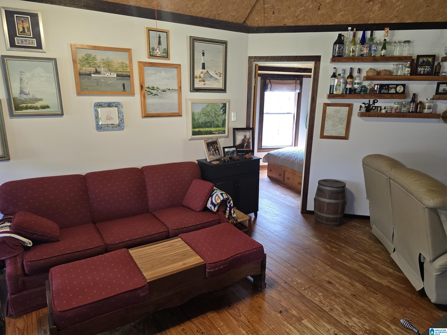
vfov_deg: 58.9
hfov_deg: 73.9
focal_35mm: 23
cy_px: 168
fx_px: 297
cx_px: 224
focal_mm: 6.3
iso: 250
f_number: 1.7
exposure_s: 1/120
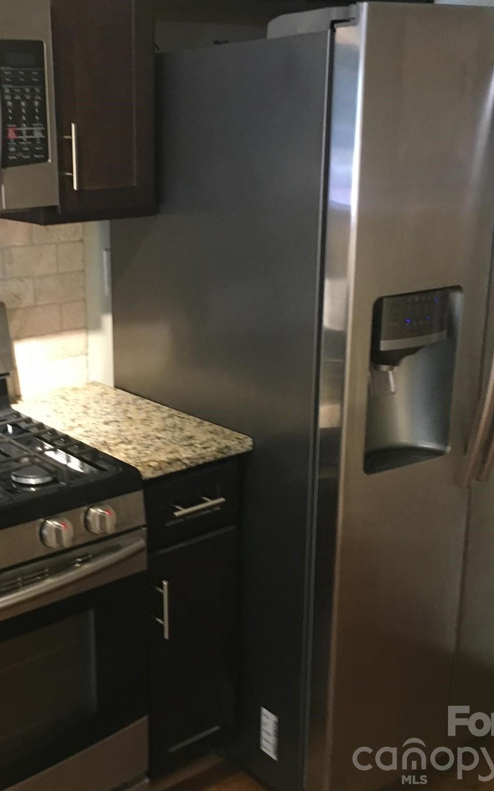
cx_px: 111
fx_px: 905
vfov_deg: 47.2
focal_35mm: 42
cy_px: 399
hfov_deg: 29.9
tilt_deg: -16.0
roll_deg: +1.9
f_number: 2.2
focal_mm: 4.15
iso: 200
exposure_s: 1/24
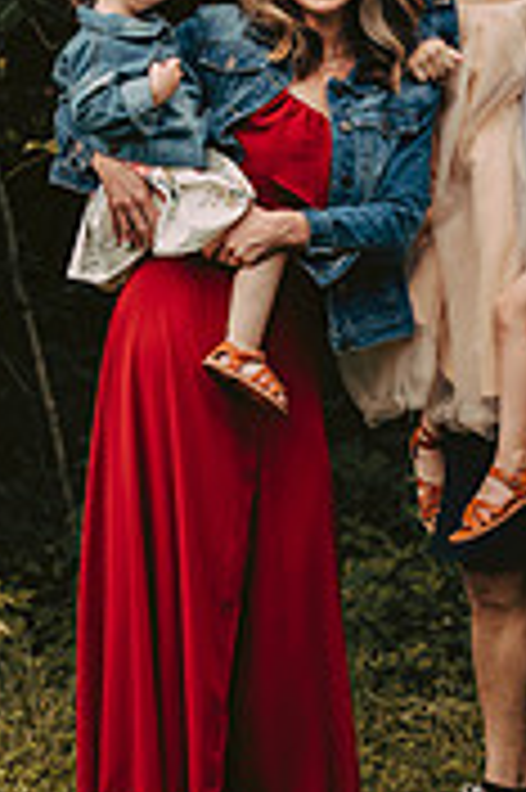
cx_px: 351
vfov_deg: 10.7
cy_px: 216
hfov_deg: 7.1
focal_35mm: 192
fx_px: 4216
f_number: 2.8
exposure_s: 1/1600
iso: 640
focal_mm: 75
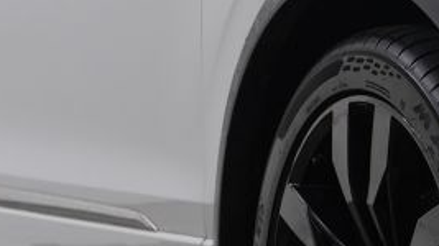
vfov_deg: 3.8
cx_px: 719
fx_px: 3731
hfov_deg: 6.6
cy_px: -75
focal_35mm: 321
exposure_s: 1/160
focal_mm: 51.1
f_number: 4
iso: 1000
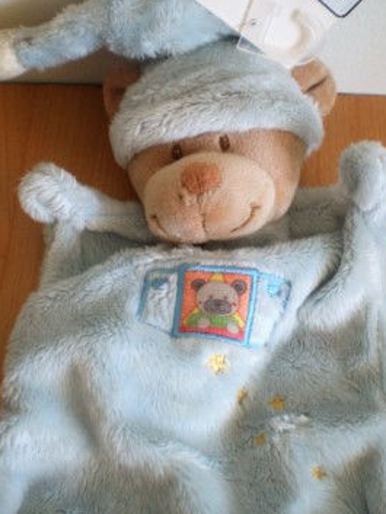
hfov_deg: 26.1
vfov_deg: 34.3
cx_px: 198
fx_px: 832
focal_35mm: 56
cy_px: 268
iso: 158
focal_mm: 6.3
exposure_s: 1/56.8
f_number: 3.1
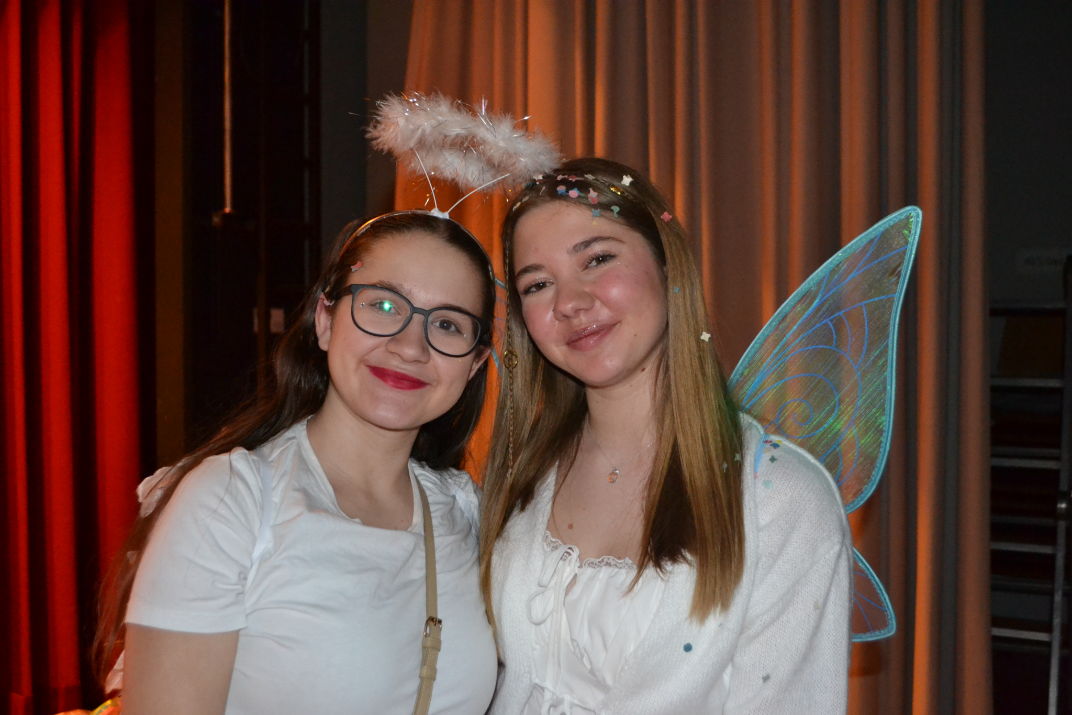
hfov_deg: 49.6
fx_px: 1161
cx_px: 536
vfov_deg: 34.2
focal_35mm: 39
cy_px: 358
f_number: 4.2
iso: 2800
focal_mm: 26
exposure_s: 1/60
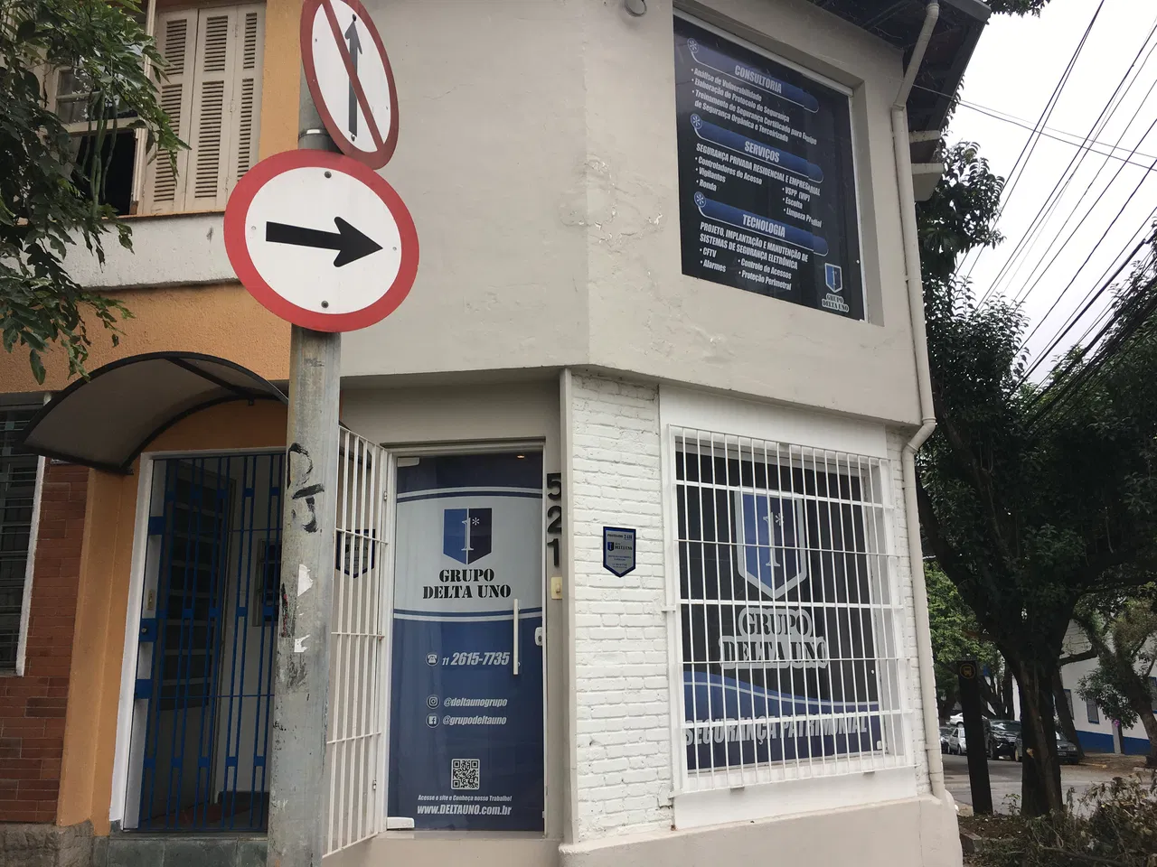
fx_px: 969
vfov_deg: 48.2
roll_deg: +0.0
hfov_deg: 61.7
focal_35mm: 29
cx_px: 578
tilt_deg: +11.8
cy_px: 434
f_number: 2.2
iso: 25
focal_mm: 4.15
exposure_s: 1/331
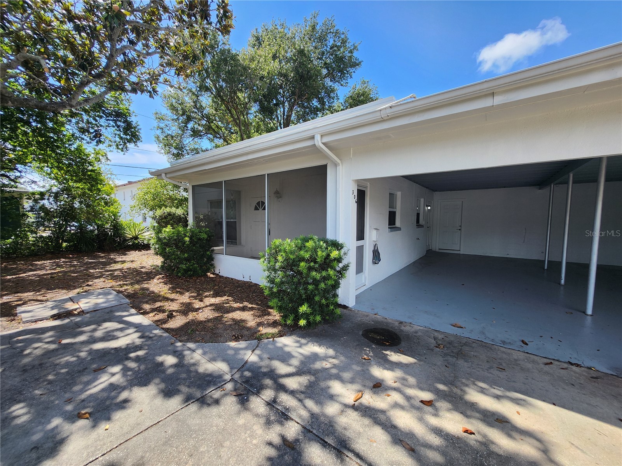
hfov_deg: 106.2
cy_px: 233
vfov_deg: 89.9
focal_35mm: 13
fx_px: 234
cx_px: 311
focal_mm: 1.74
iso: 32
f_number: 2.2
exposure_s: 1/455
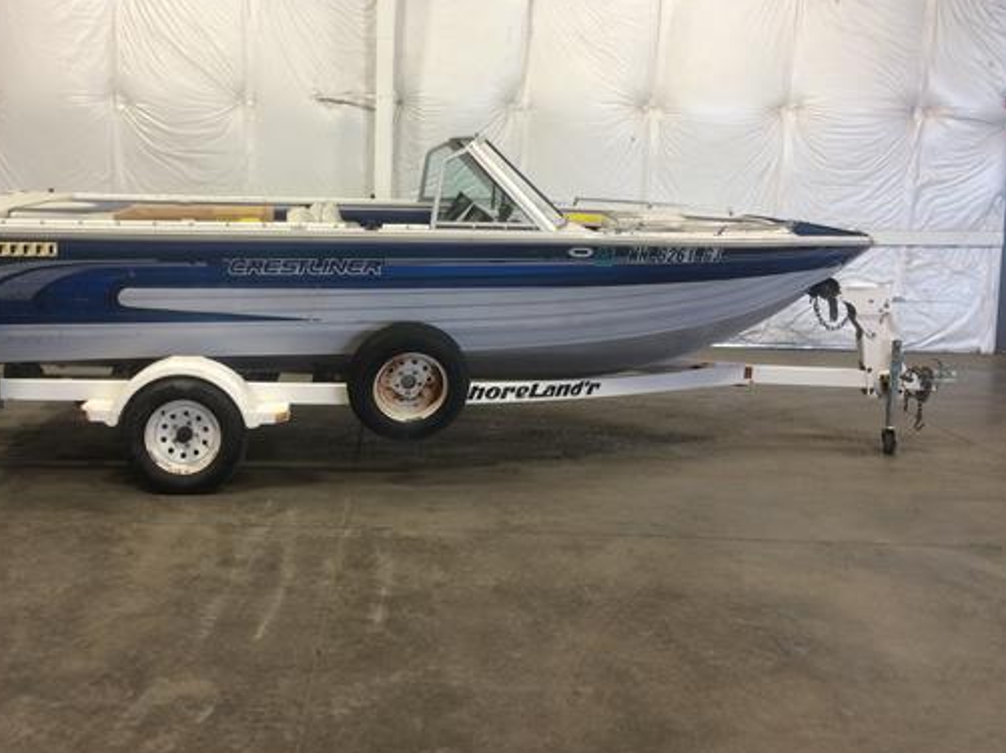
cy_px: 298
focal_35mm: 37
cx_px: 393
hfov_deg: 49.8
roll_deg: +0.1
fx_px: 1075
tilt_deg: -7.8
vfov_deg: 38.5
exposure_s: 1/30
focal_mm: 4.15
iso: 50
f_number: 2.2
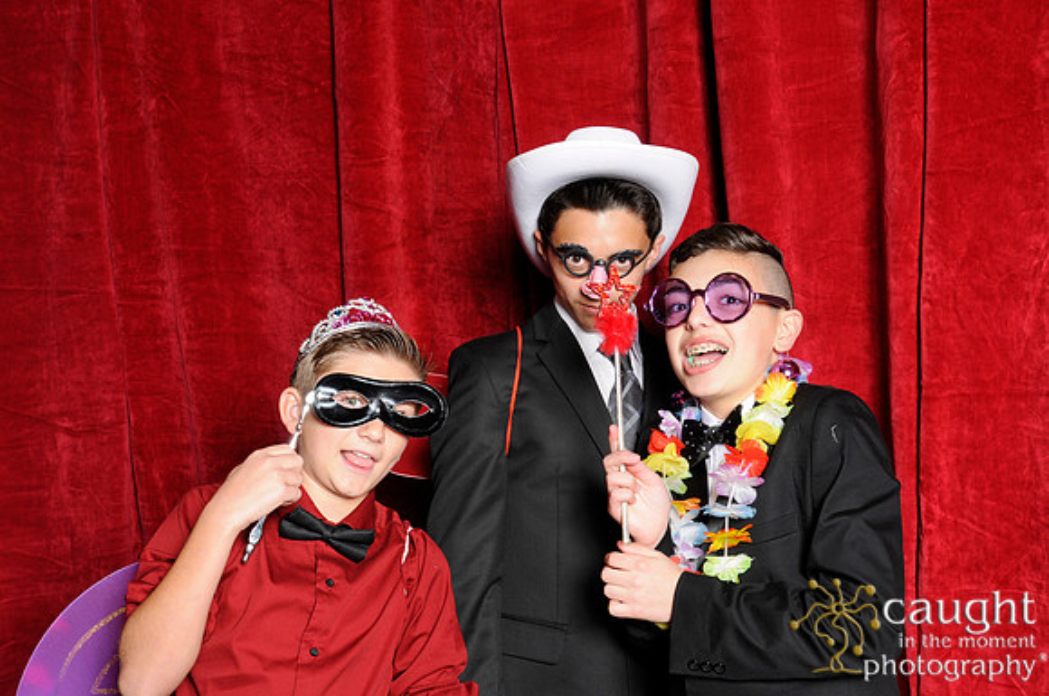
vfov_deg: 25.7
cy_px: 348
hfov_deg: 37.9
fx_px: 1528
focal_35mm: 52
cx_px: 524
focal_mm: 35
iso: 400
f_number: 8
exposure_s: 1/60
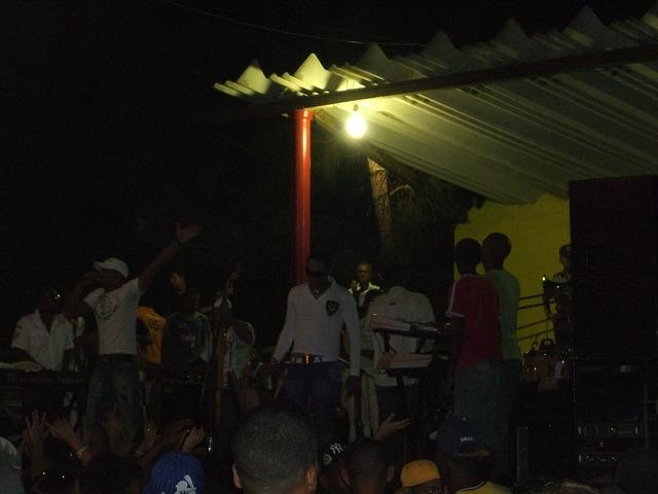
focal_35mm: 114
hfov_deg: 17.3
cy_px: 247
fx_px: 2167
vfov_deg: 13.0
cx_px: 329
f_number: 5.1
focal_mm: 23.7
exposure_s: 1/60
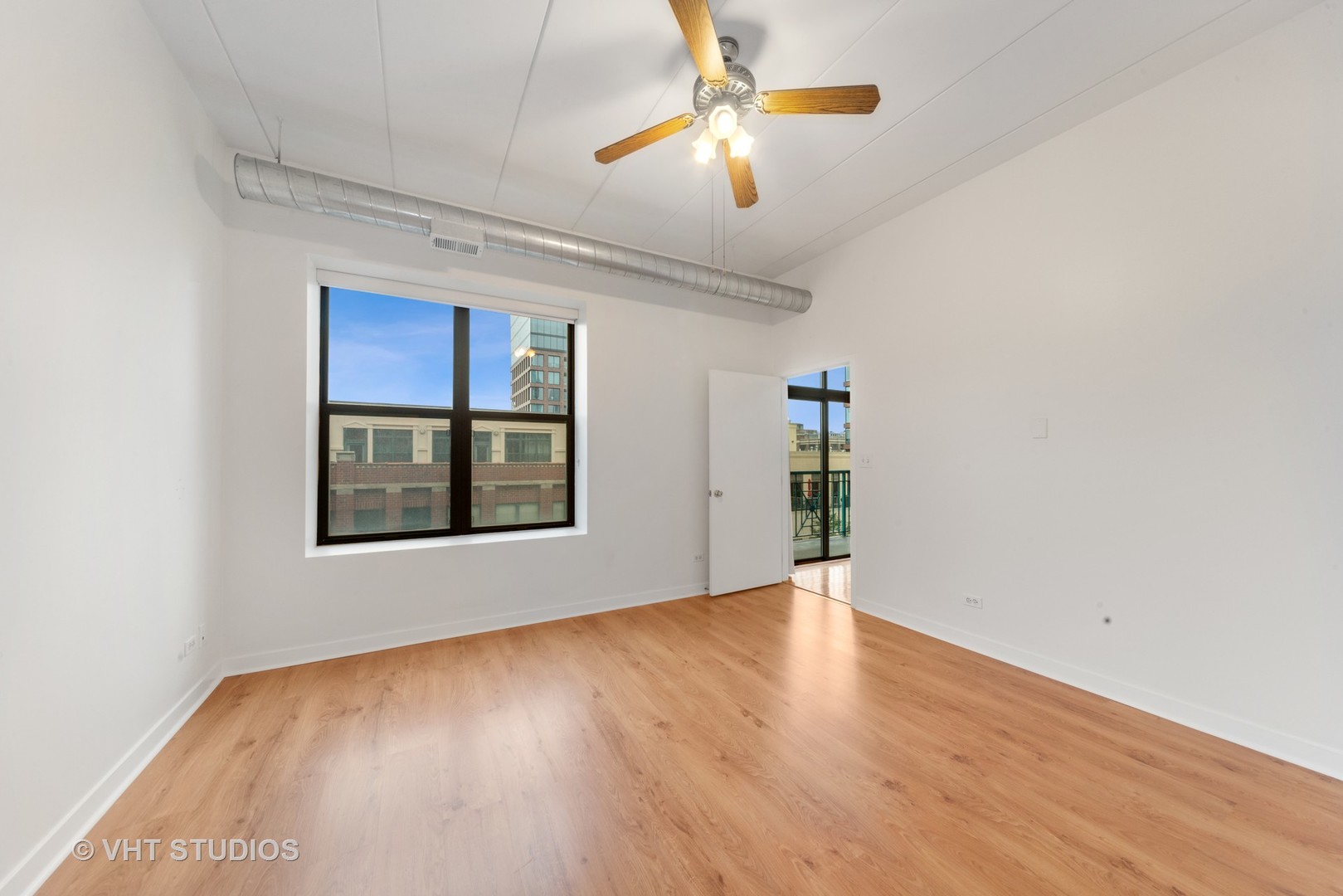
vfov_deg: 90.0
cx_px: 672
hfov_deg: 112.6
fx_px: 448
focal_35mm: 12
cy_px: 448
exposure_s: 1/10
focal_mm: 12
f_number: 8
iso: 400
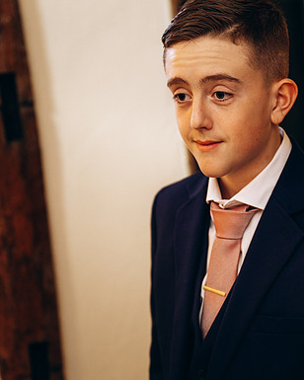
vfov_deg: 19.4
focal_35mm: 99
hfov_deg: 15.5
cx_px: 199
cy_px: 190
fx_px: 1113
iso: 500
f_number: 3.2
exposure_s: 1/125
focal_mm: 70
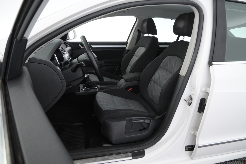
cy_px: 82
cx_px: 123
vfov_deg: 53.1
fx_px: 164
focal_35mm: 24
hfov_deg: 73.7
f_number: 4.5
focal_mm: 16
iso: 2500
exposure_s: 1/80
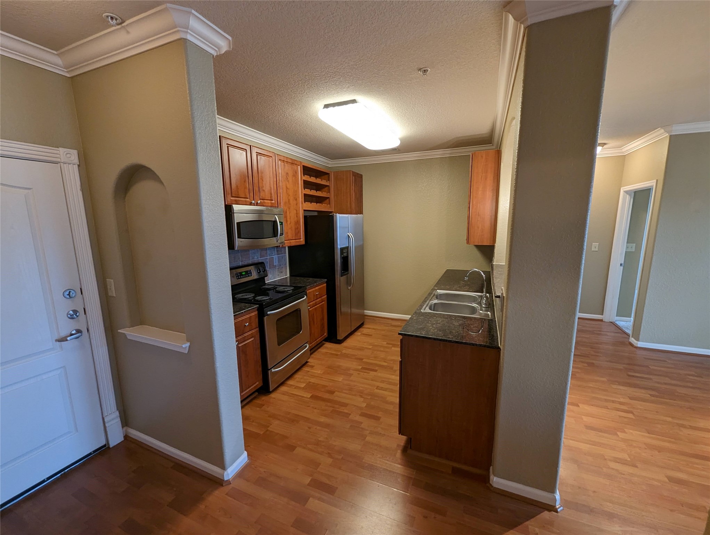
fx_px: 267
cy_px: 268
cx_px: 355
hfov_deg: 106.1
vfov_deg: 90.1
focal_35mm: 13
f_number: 2.2
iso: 113
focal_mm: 1.95
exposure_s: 1/24
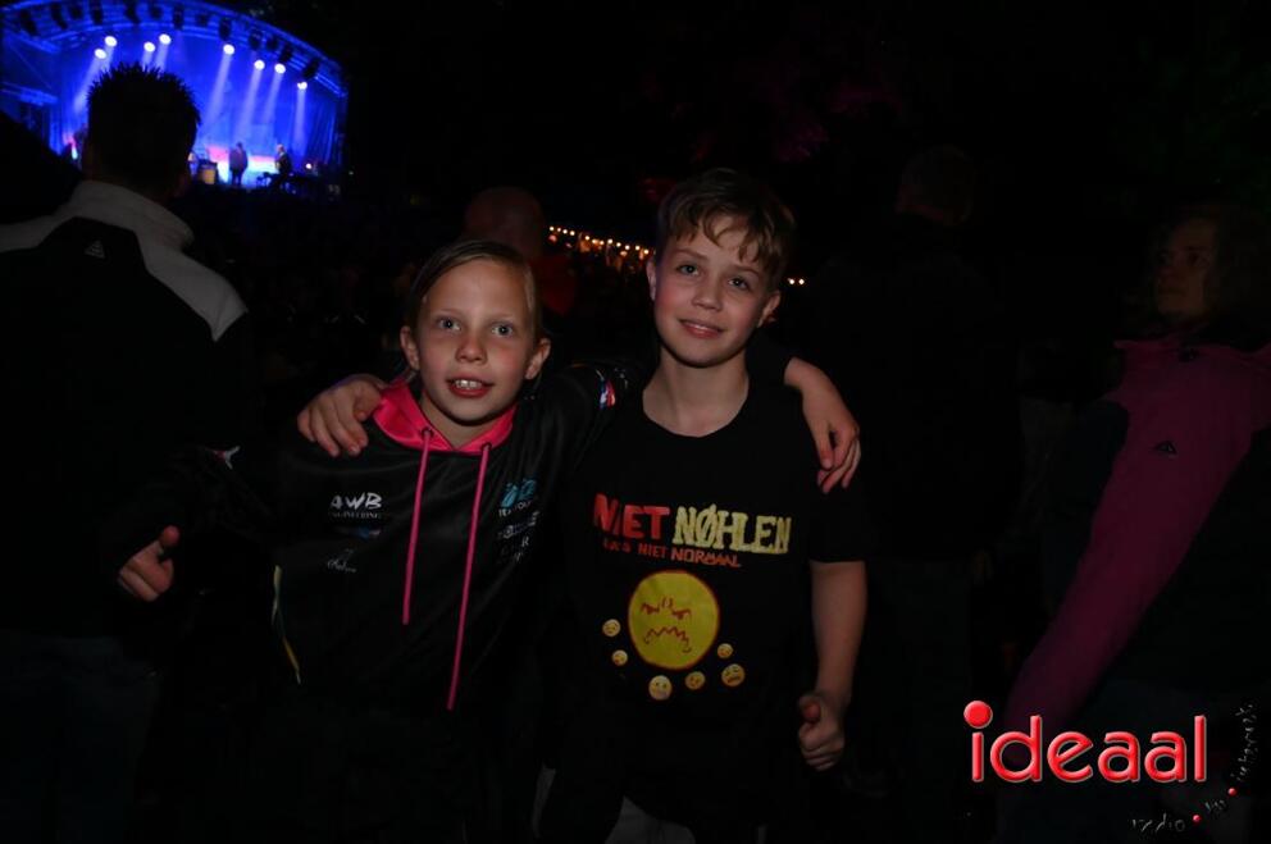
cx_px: 636
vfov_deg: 43.5
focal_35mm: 30
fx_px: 1058
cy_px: 422
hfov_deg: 62.0
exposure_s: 1/60
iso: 12800
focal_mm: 30
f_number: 14
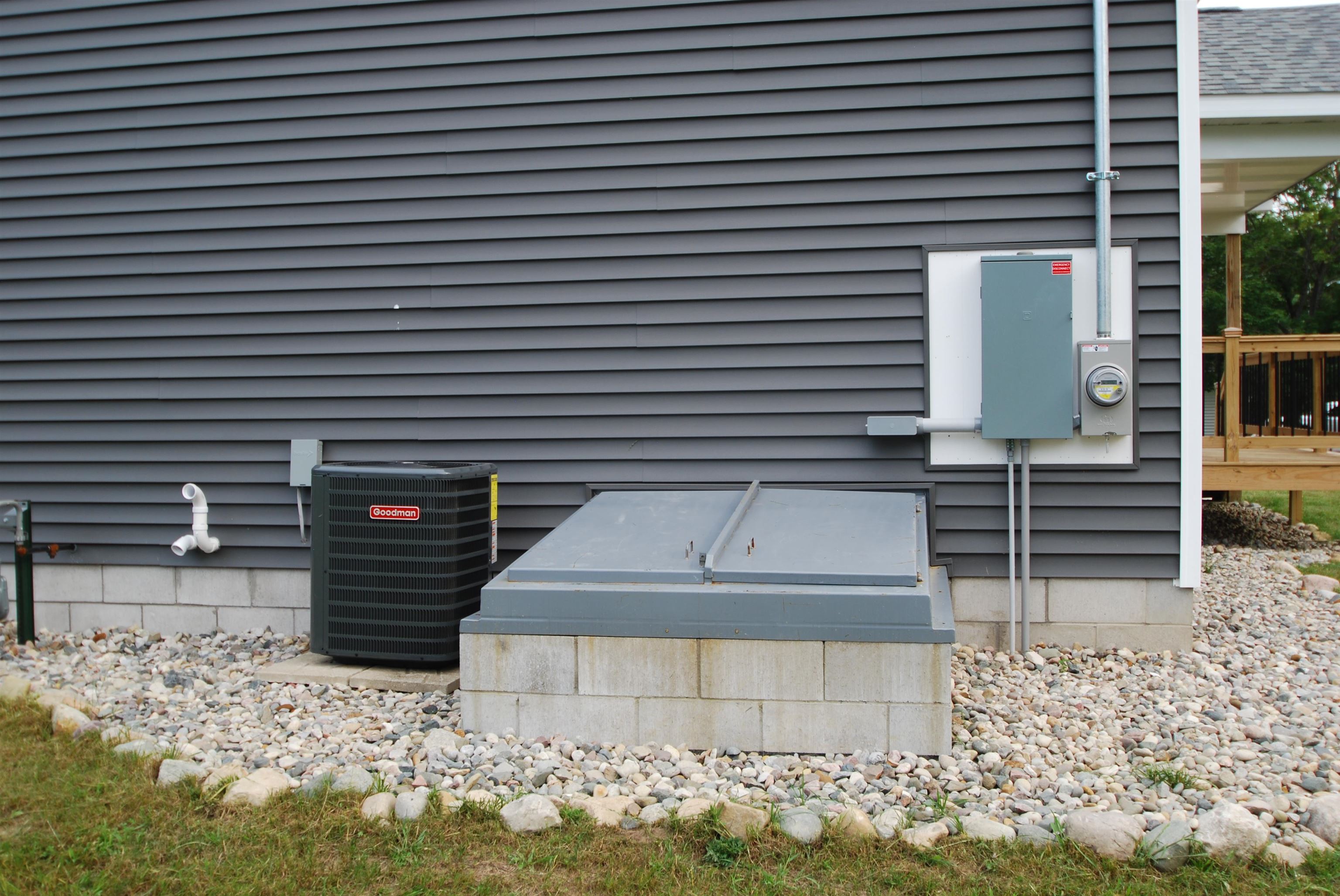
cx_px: 670
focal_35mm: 36
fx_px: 1342
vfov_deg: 37.0
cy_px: 448
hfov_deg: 53.1
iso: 125
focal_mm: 24
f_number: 5.6
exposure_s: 1/125
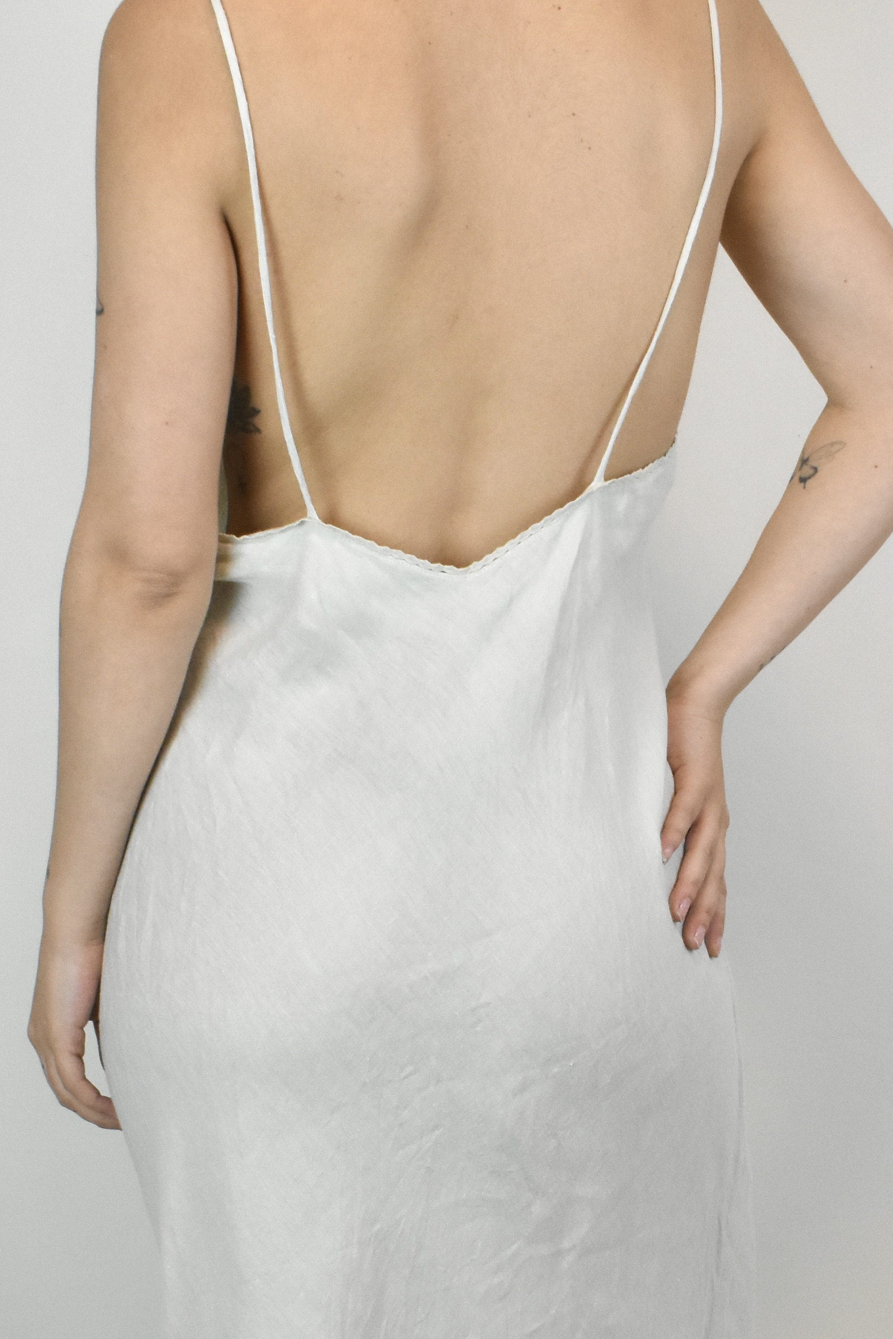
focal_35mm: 77
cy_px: 1124
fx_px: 2865
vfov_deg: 25.7
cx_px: 458
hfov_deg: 17.7
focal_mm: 24
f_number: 16
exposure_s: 1/60
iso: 1600
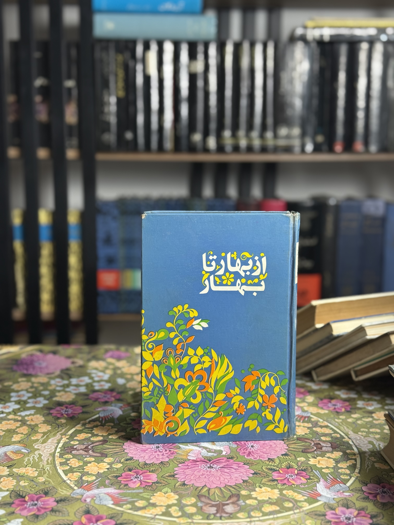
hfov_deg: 30.3
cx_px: 197
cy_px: 262
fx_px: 728
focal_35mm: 48
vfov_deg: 39.7
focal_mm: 6.76
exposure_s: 1/100
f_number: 1.78
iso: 125
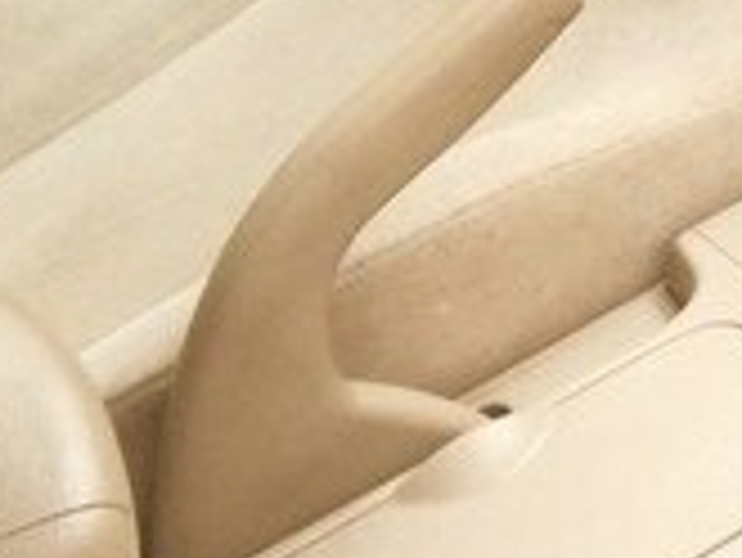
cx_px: 1349
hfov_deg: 14.8
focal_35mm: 116
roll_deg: -0.1
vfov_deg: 12.2
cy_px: -286
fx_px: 2488
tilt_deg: -32.7
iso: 100
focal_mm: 4.15
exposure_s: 1/33
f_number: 2.2
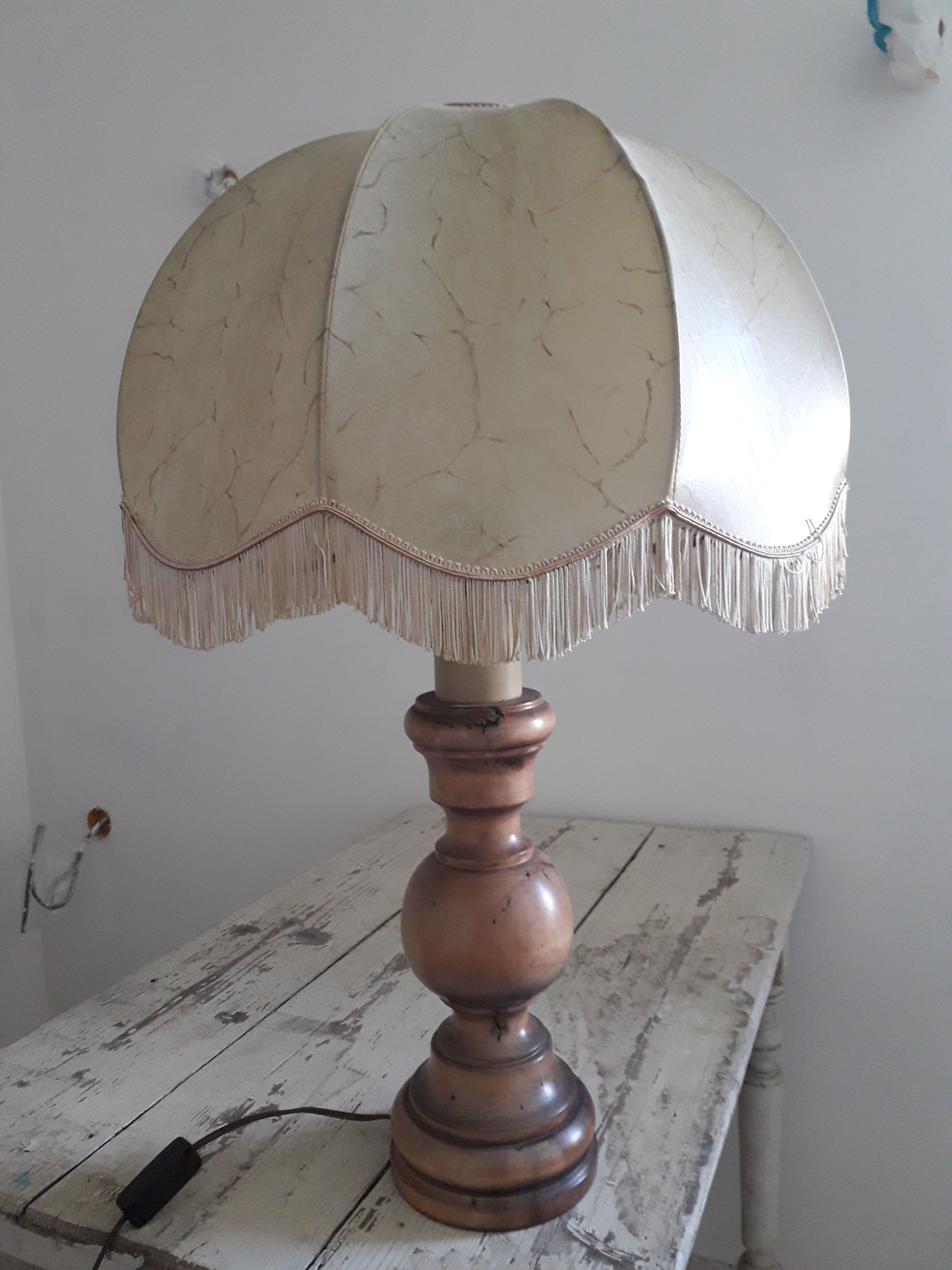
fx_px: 990
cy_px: 635
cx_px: 476
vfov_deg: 65.3
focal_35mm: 27
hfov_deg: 51.4
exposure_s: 1/50
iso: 160
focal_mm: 3.6
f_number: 1.9
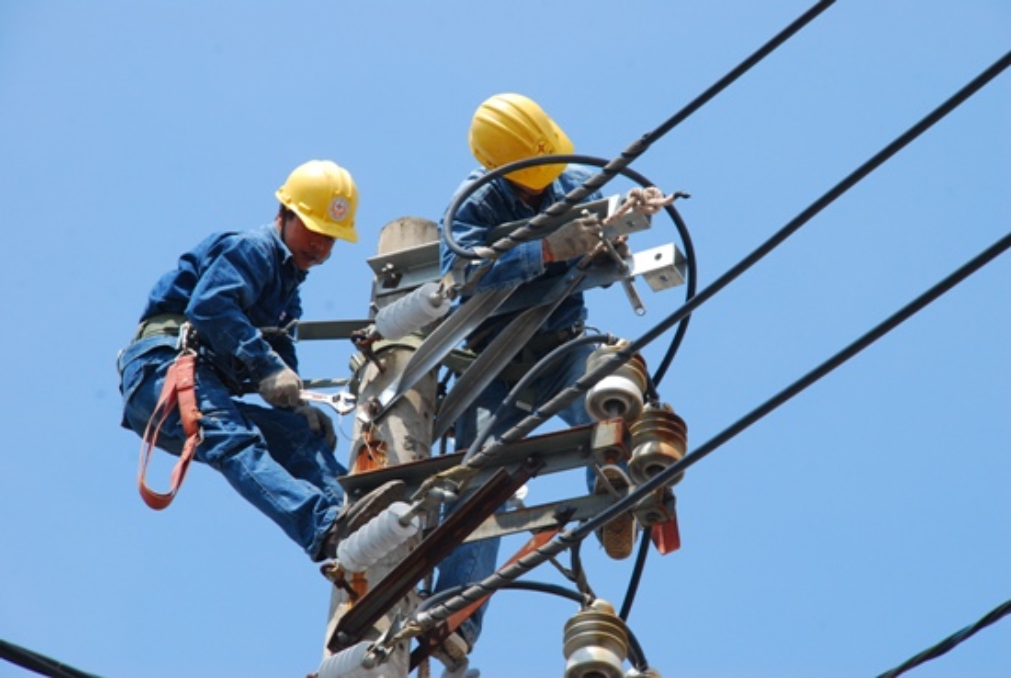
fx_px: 5065
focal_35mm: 180
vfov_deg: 7.7
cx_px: 506
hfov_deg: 11.4
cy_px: 339
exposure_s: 1/125
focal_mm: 120
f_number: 11
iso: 200
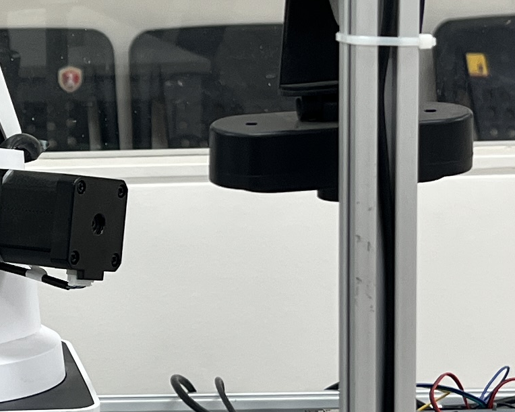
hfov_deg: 14.0
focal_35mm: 134
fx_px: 2042
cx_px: -101
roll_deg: +1.4
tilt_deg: -9.9
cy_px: 231
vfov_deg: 11.5
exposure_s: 1/100
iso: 80
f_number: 1.5
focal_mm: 5.7
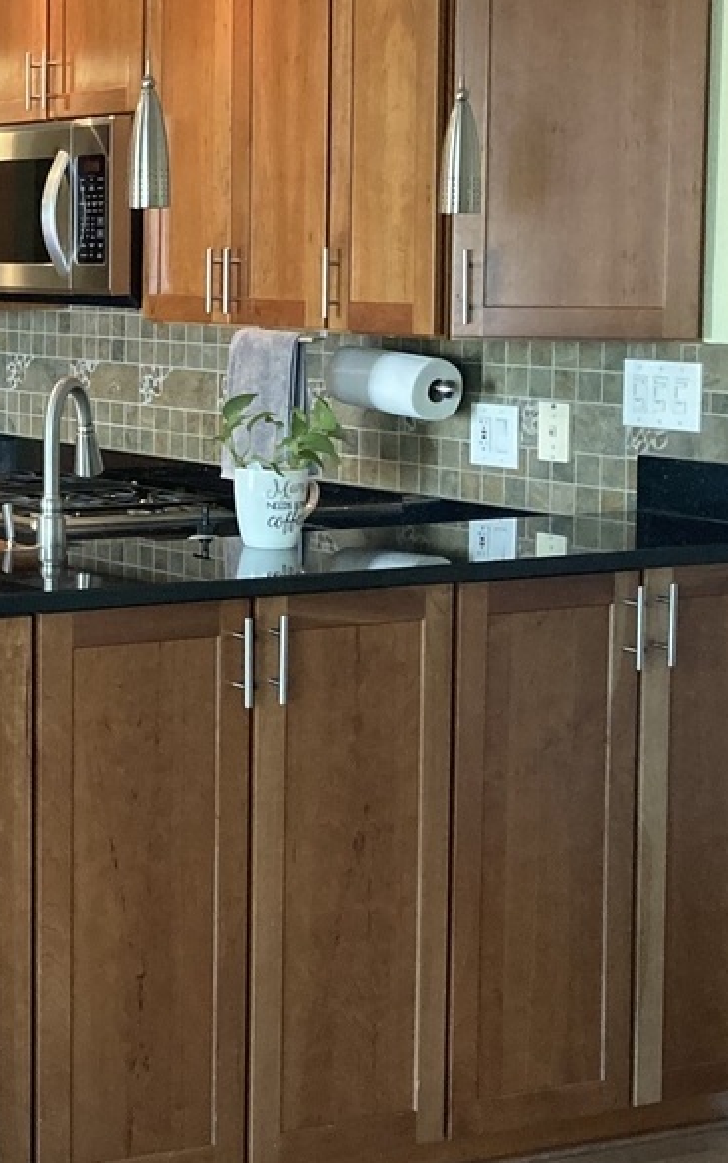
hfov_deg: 15.8
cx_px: -499
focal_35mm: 73
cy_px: 398
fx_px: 2316
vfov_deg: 28.0
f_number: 1.8
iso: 200
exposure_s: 1/60
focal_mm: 3.99
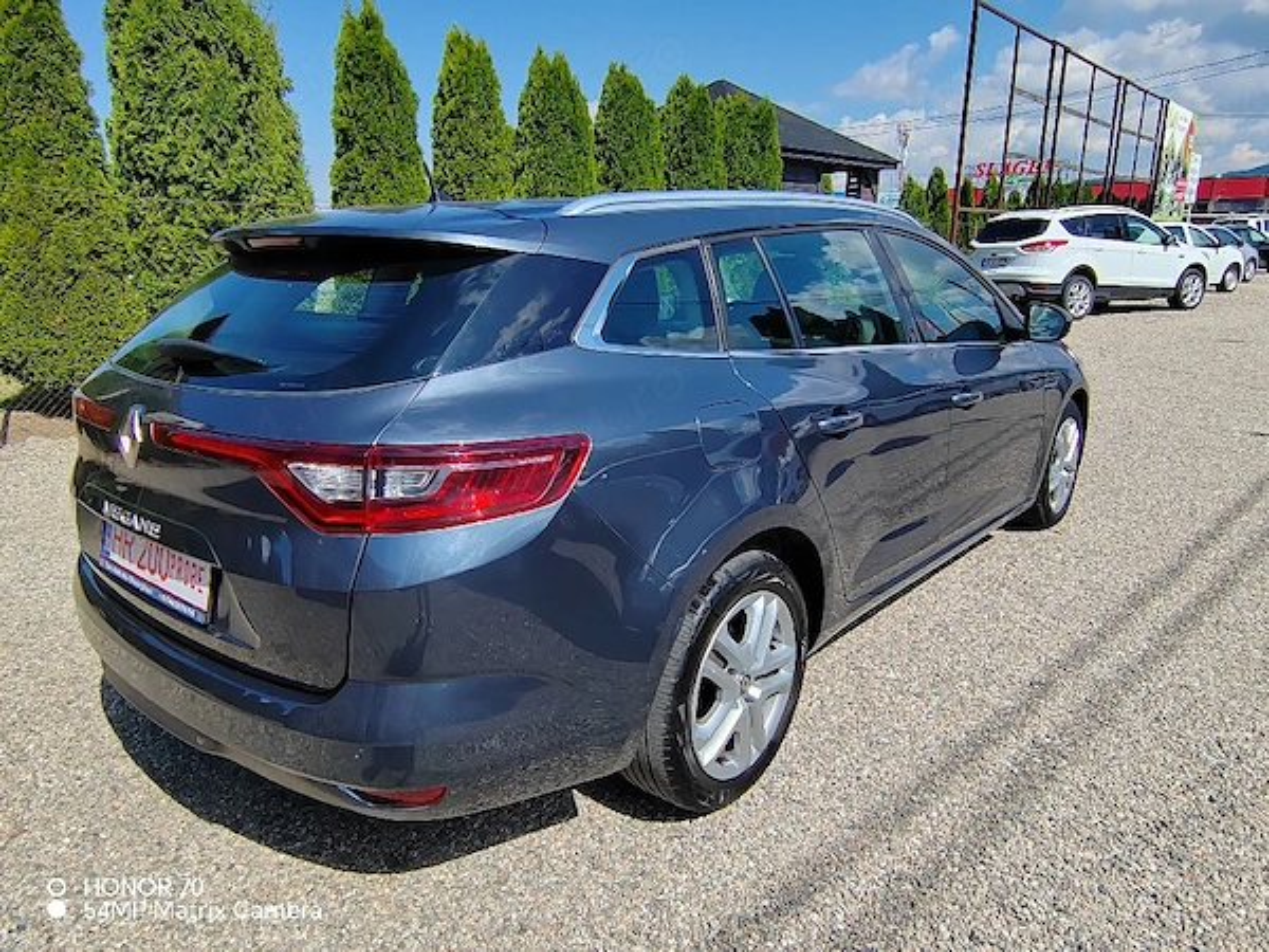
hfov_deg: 65.3
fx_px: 990
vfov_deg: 51.4
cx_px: 634
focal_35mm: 27
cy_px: 476
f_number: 2.2
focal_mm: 2.16
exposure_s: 1/2000
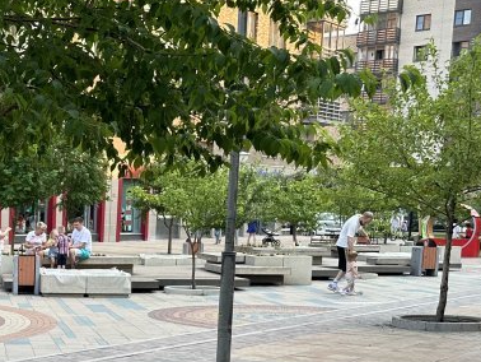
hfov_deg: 27.6
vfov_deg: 22.0
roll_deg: -1.1
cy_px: 334
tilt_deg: -8.2
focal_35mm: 65
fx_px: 904
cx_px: -29
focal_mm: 6.86
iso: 64
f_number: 1.78
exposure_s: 1/121
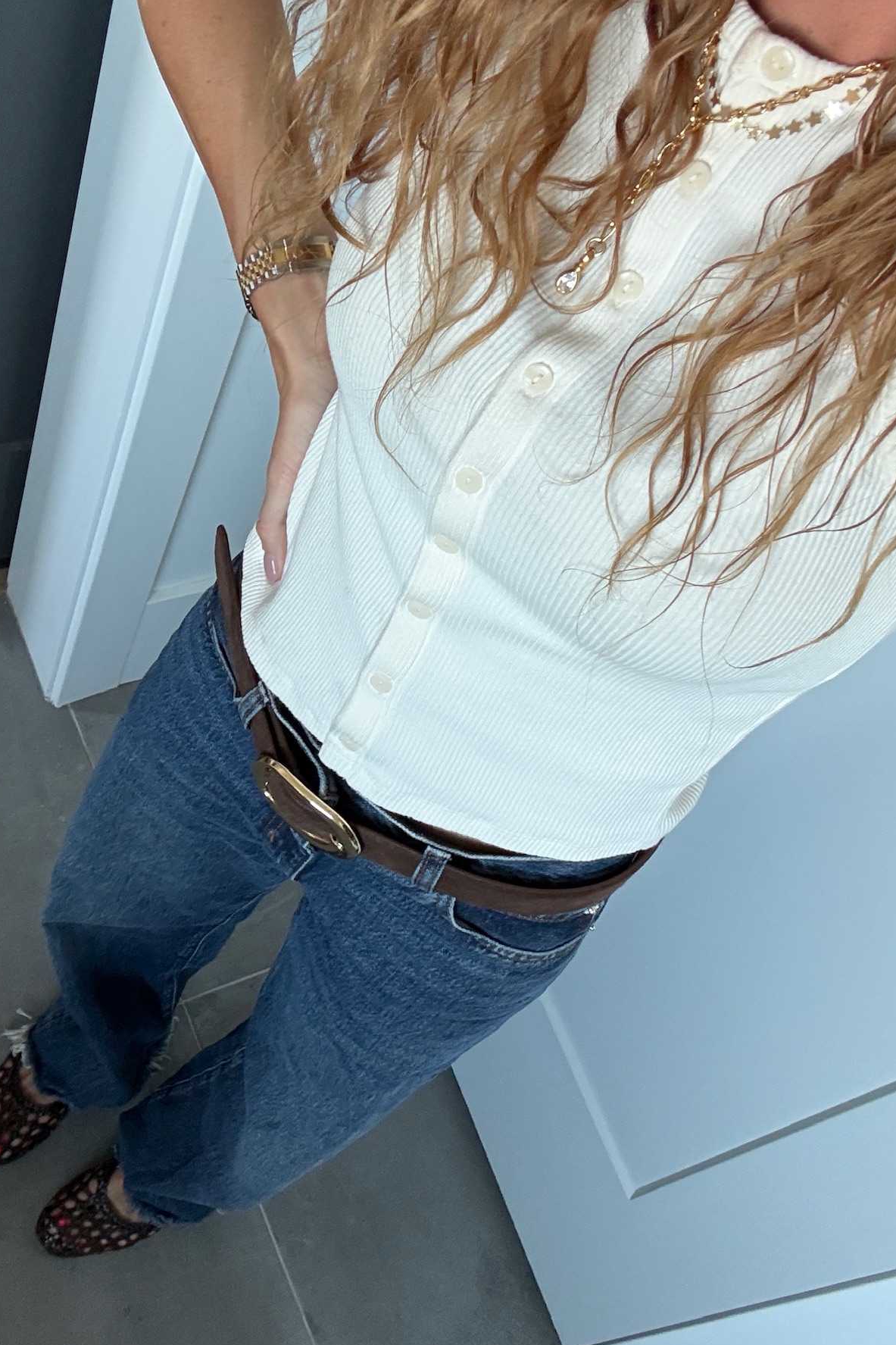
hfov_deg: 36.8
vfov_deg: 53.1
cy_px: 617
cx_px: 367
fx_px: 1344
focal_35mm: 36
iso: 200
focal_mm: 2.69
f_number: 1.9
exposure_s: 1/60
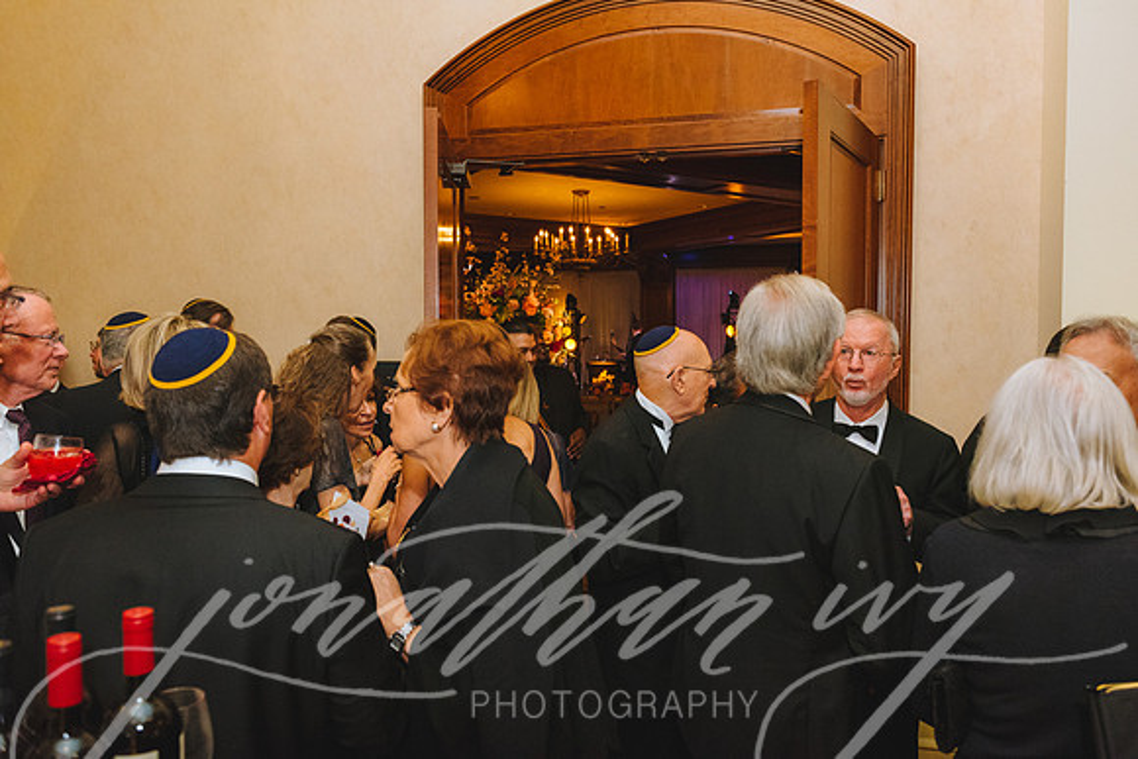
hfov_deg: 65.4
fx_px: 886
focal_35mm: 28
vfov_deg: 46.4
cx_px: 569
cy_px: 380
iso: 3200
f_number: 4.5
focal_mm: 28
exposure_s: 1/125
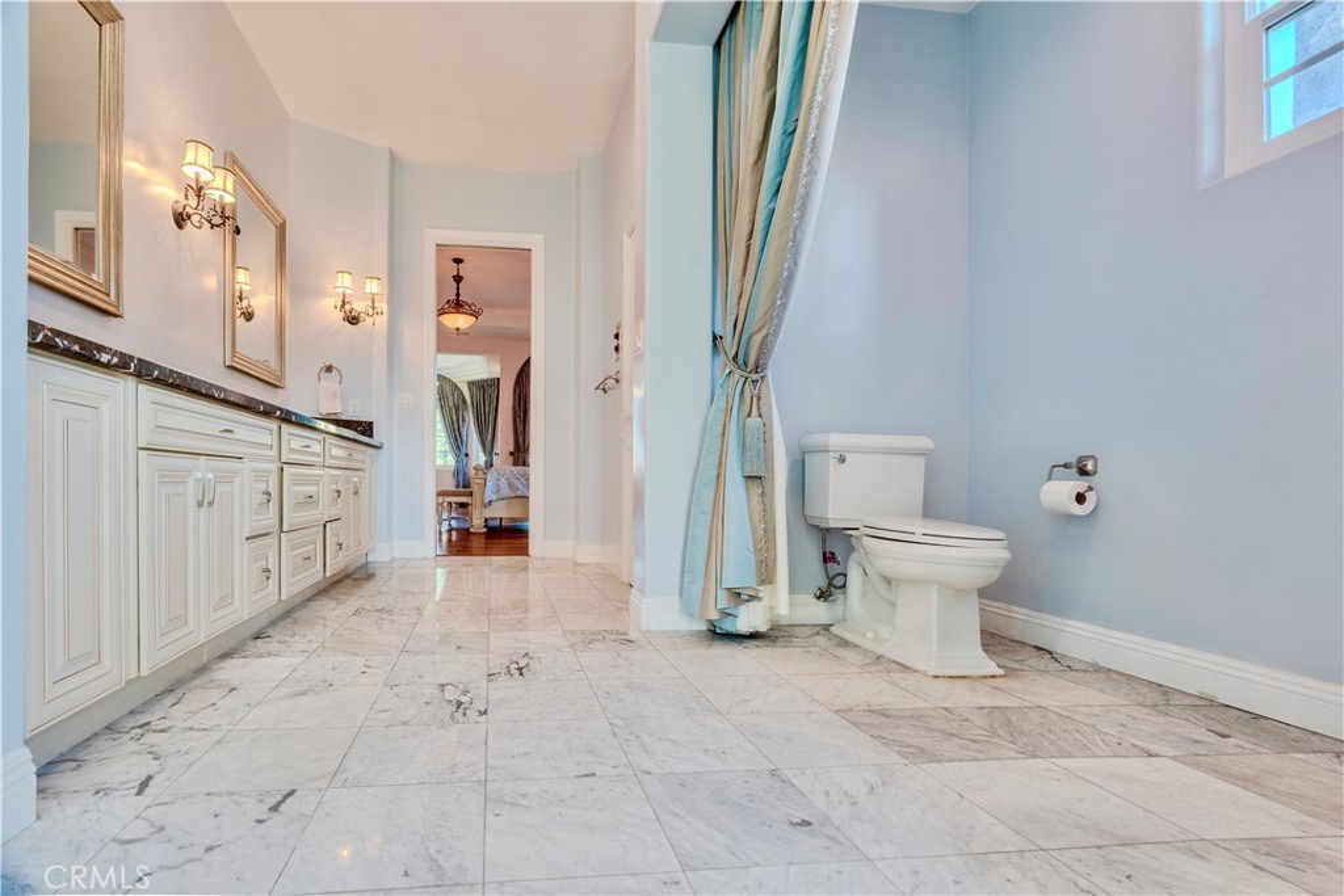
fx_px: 597
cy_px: 448
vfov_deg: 73.8
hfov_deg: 96.7
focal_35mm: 16
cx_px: 672
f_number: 7.1
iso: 800
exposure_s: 1/160
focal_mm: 16
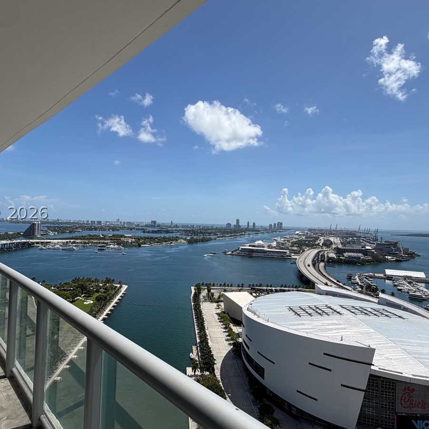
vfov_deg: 69.6
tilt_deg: +1.1
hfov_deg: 69.5
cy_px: 213
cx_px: 194
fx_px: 308
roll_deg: -1.2
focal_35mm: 22
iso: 25
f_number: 2.2
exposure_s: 1/1464
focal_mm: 2.22
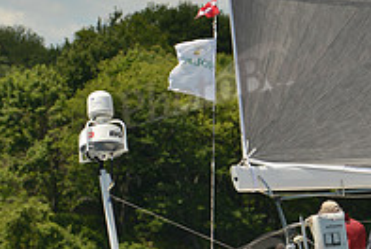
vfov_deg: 2.3
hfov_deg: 3.5
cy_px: 152
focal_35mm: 588
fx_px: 6069
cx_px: 482
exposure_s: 1/1000
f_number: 6.3
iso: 200
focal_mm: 200
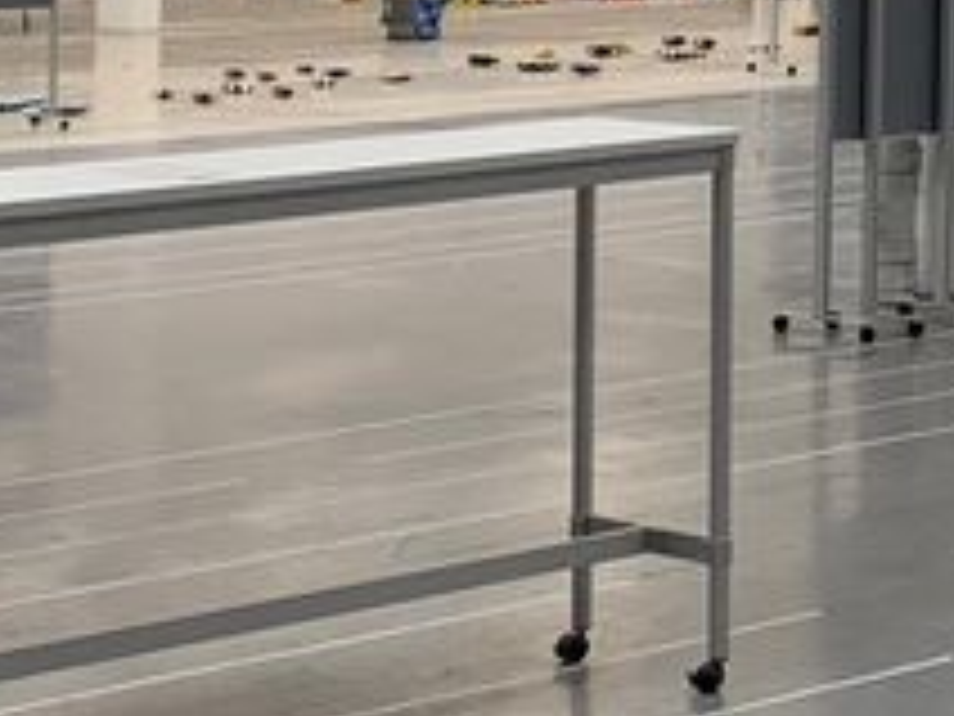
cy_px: -421
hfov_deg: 13.6
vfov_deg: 10.5
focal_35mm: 136
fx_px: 3748
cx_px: 1467
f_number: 1.8
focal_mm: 4.25
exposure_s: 1/128
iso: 25
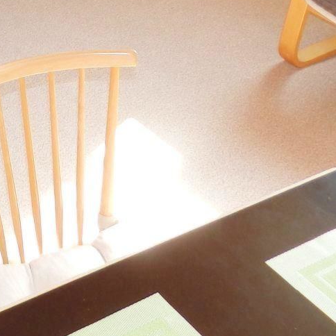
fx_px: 944
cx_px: -117
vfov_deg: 18.4
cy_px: -132
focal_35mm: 86
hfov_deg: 18.6
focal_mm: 4
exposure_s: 1/80
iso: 160
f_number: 3.4
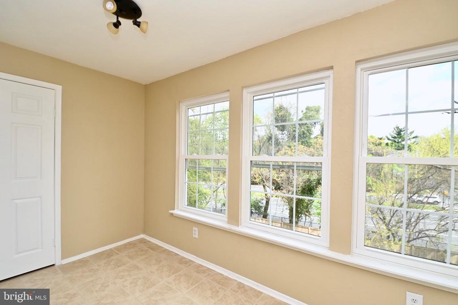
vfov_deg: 77.3
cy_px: 152
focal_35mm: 15
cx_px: 229
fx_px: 191
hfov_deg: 100.4
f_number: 7.1
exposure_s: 1/160
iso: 320
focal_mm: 10
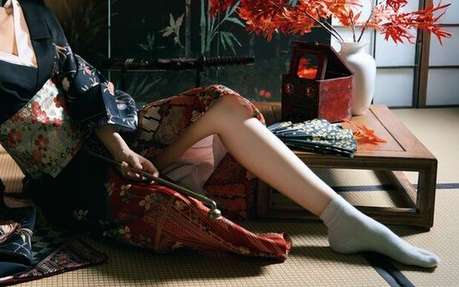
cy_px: 47
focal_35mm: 63
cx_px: 102
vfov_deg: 20.3
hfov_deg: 31.7
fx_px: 788
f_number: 2.8
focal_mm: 32
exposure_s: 1/125
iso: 250
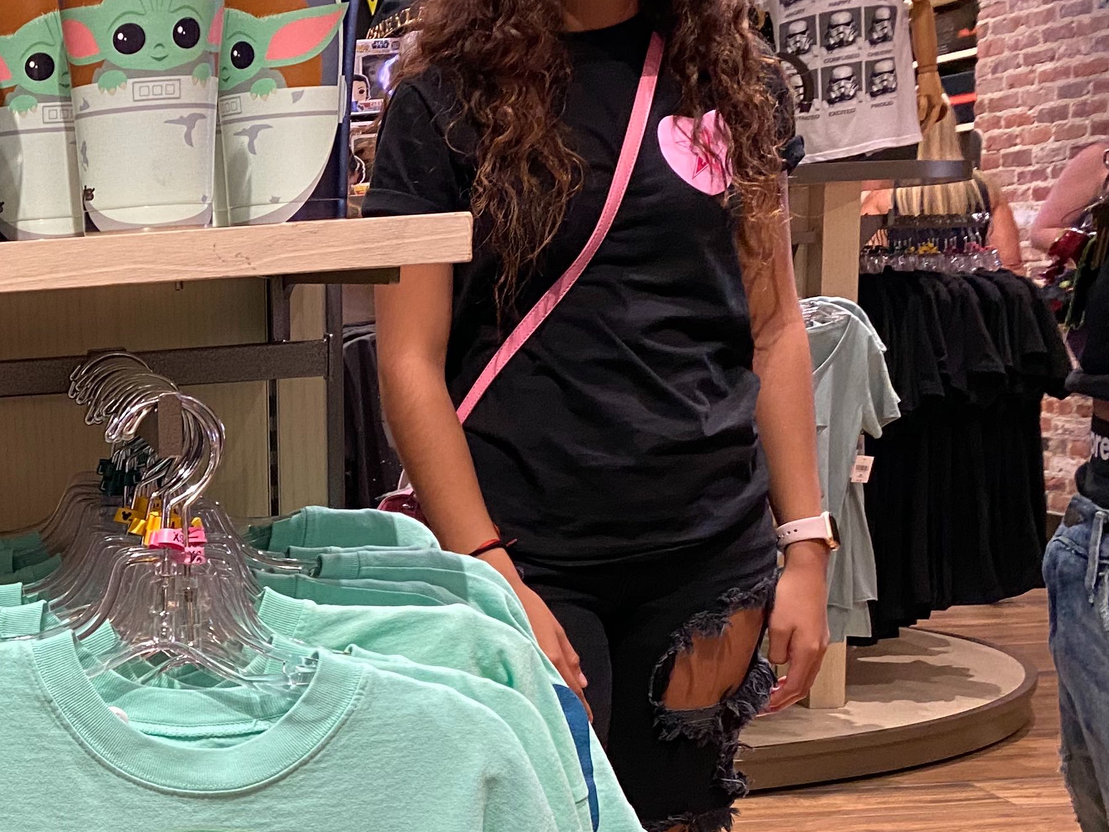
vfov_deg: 24.3
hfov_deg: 29.5
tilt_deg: -10.9
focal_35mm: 59
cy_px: 698
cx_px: -104
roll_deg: +3.8
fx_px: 1890
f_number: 1.8
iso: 200
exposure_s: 1/60
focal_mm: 4.25
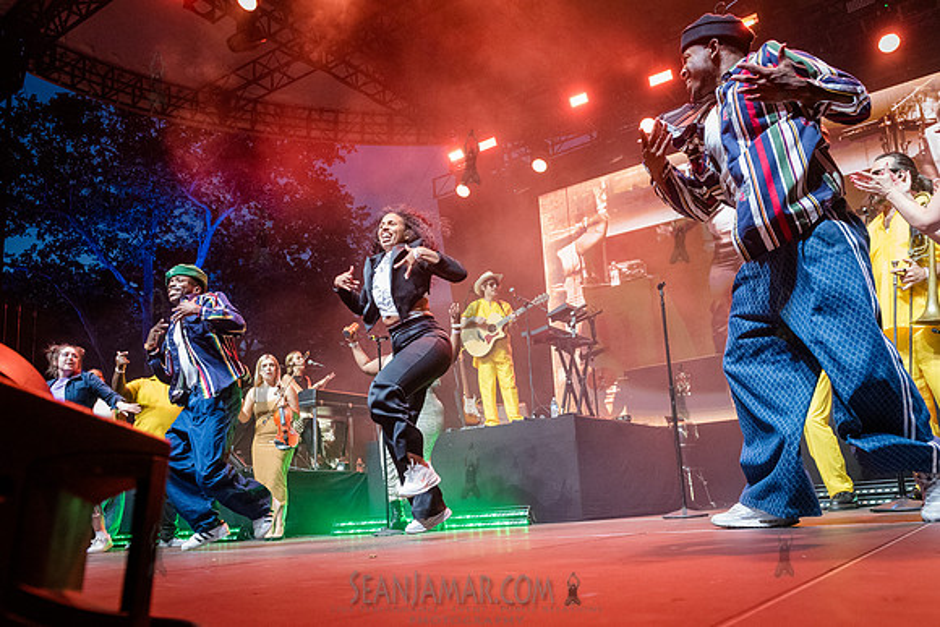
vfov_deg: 42.4
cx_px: 466
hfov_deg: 60.6
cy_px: 372
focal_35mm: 31
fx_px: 805
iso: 6400
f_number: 4
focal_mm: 26
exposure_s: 1/500
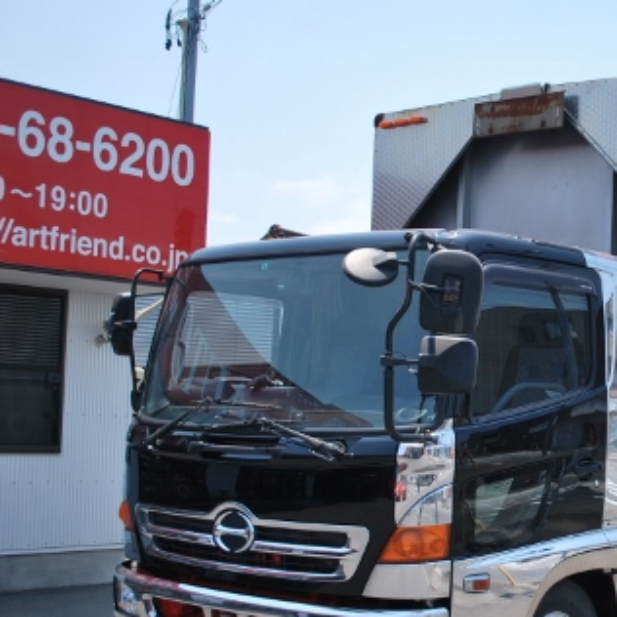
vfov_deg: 27.7
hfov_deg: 26.4
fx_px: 1250
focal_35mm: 62
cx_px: 607
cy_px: 373
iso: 100
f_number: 4.2
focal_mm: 24
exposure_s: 1/640
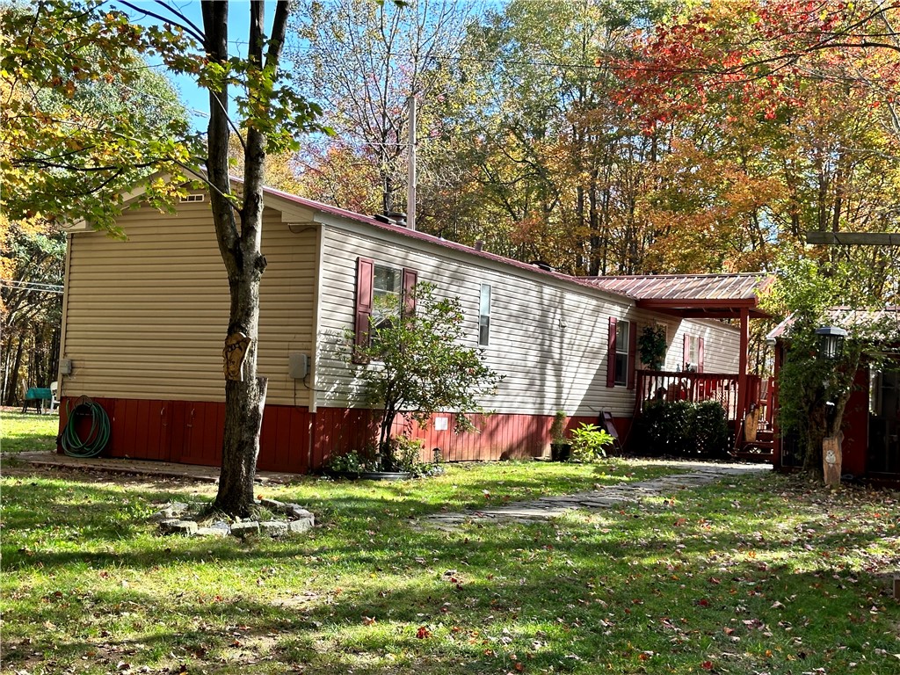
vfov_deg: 30.3
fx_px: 1248
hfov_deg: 39.7
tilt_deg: +3.3
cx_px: 450
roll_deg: -2.5
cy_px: 338
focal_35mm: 48
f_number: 1.78
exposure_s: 1/623
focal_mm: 6.86
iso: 64
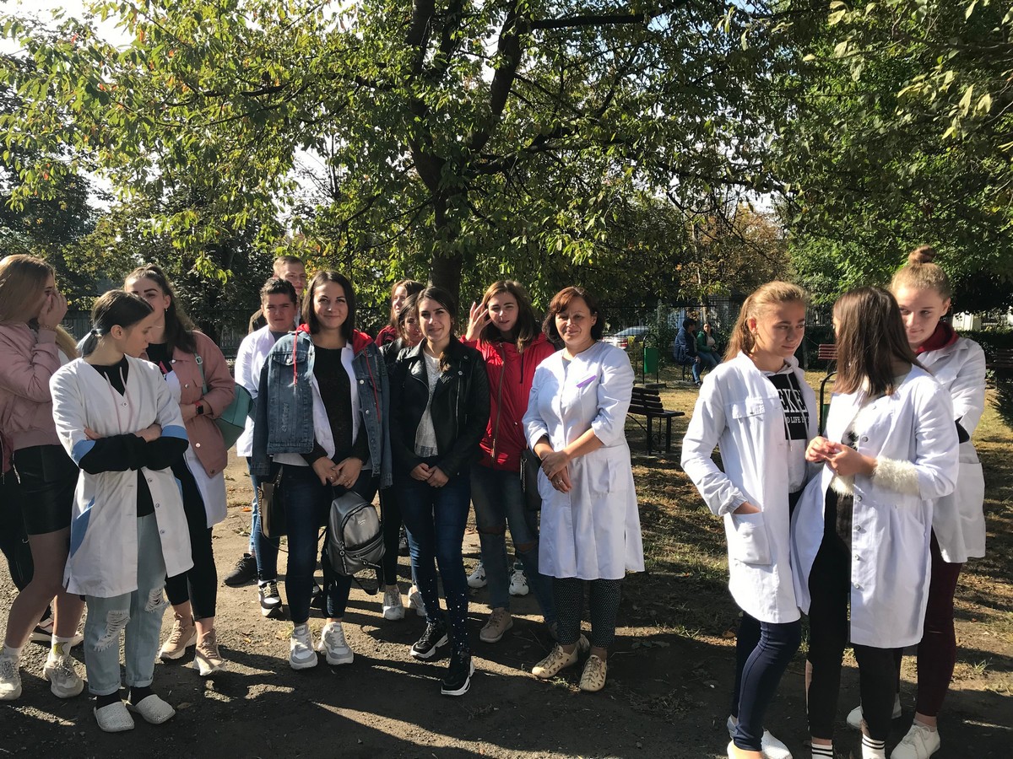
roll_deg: -0.4
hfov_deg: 63.4
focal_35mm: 28
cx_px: 506
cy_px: 380
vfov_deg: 49.7
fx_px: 819
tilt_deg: -5.1
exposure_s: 1/847
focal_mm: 3.99
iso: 20
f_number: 1.8
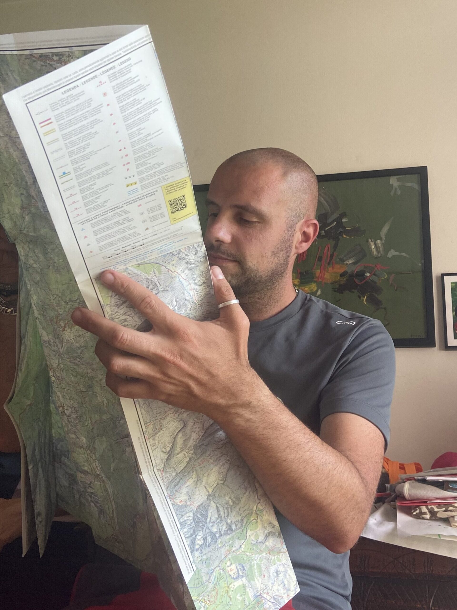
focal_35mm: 26
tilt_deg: +19.8
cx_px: 228
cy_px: 305
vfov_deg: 67.3
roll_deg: -2.4
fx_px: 458
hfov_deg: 53.1
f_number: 1.8
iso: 125
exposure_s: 1/114
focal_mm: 4.25
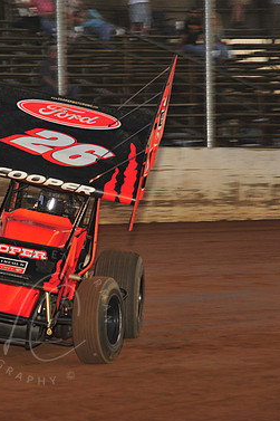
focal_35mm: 223
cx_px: 44
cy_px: 214
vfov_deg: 9.2
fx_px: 2604
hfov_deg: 6.1
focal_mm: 145
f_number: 6.3
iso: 640
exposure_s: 1/320
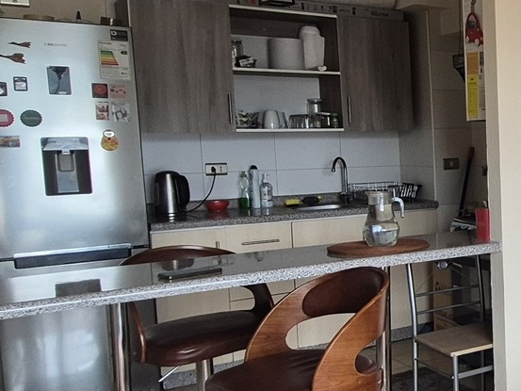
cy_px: 185
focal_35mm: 47
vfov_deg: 30.9
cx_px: 659
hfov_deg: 31.9
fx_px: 708
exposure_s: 1/100
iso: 80
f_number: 2.2
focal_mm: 1.74
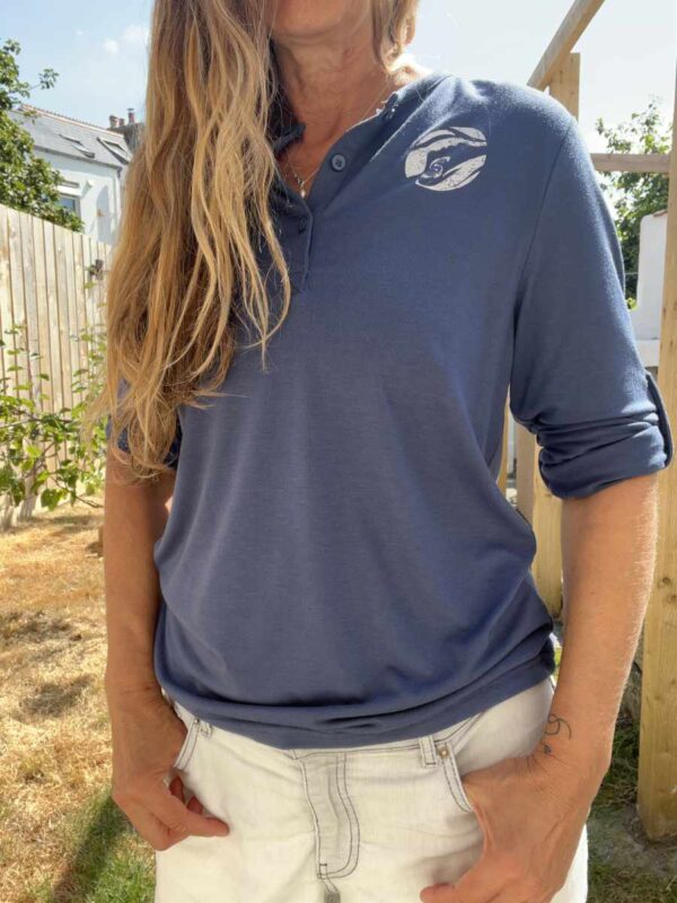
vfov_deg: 60.0
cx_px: 338
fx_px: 782
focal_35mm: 30
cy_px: 452
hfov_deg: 46.8
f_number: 2.2
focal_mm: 2.7
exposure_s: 1/291
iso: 32
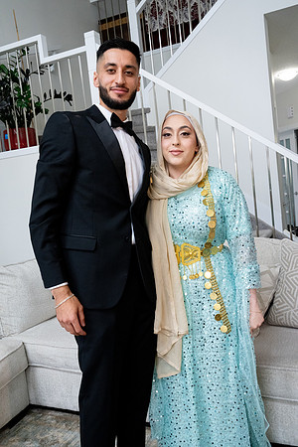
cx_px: 149
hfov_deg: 40.0
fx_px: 410
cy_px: 224
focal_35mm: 33
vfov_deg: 57.2
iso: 6400
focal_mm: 33
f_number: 9
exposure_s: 1/160
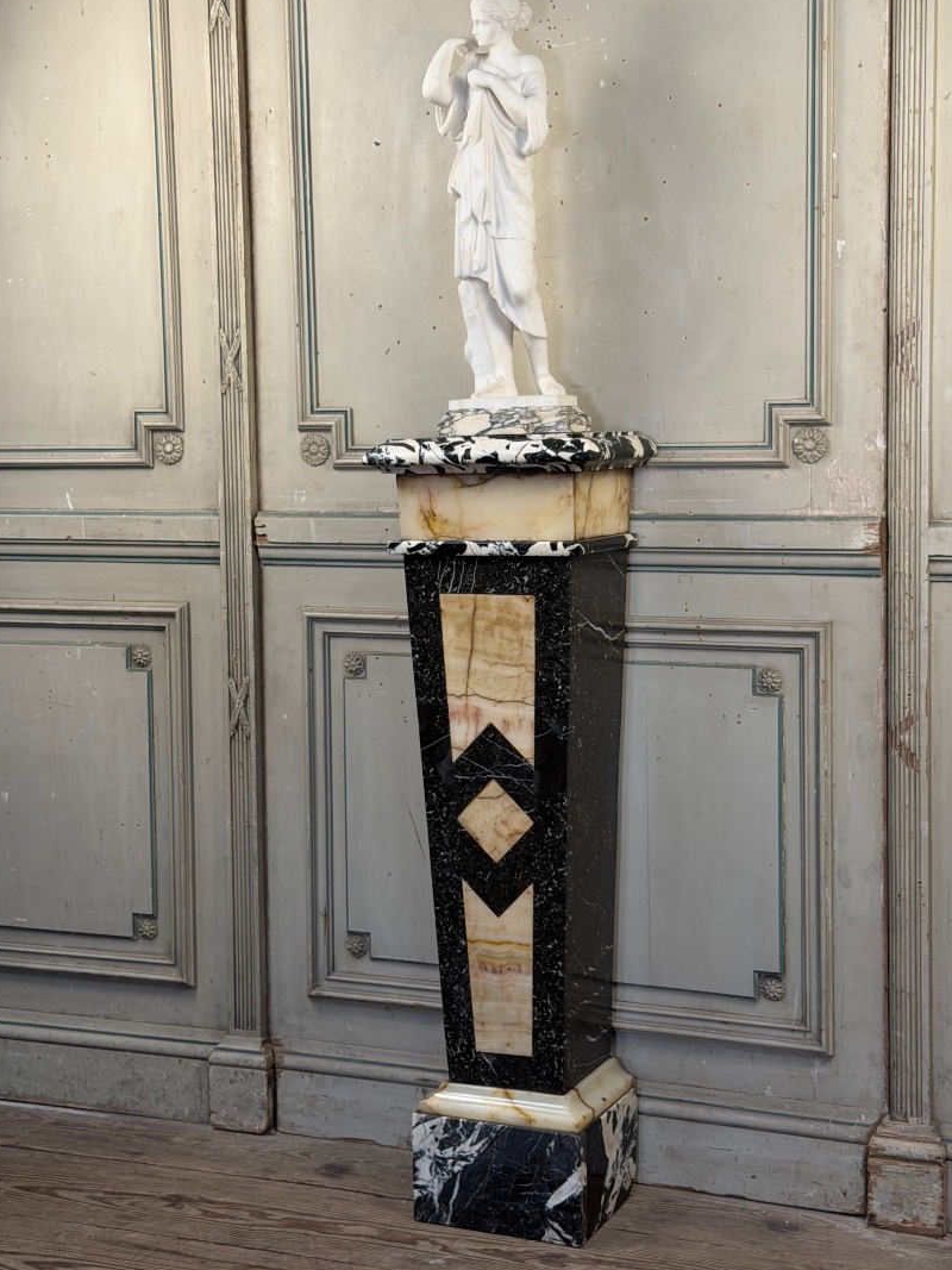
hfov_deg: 27.0
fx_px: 1981
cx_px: 527
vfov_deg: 35.5
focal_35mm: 54
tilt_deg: -4.1
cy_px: 564
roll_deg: +0.6
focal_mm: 6.76
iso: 50
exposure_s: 1/50
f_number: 1.78
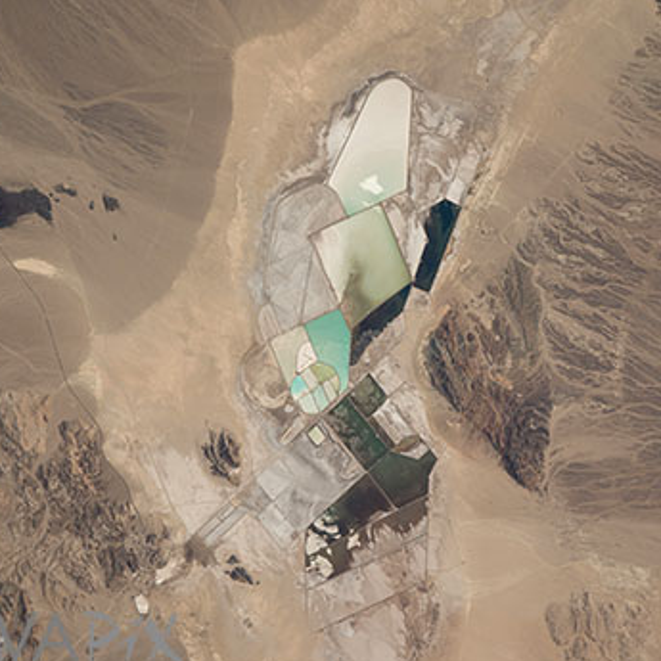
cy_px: 333
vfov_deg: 1.6
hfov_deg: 1.6
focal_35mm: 1083
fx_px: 23397
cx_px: 376
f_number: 10
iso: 200
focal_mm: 800
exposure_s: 1/1000
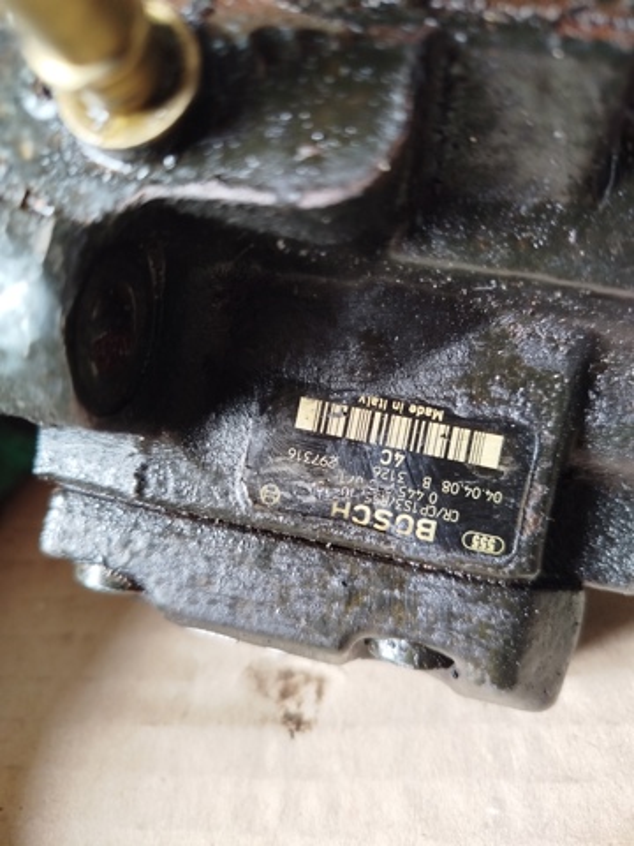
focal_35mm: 24
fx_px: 586
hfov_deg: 56.8
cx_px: 317
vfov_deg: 71.6
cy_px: 423
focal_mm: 5.31
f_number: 1.7
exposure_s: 1/20
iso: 320
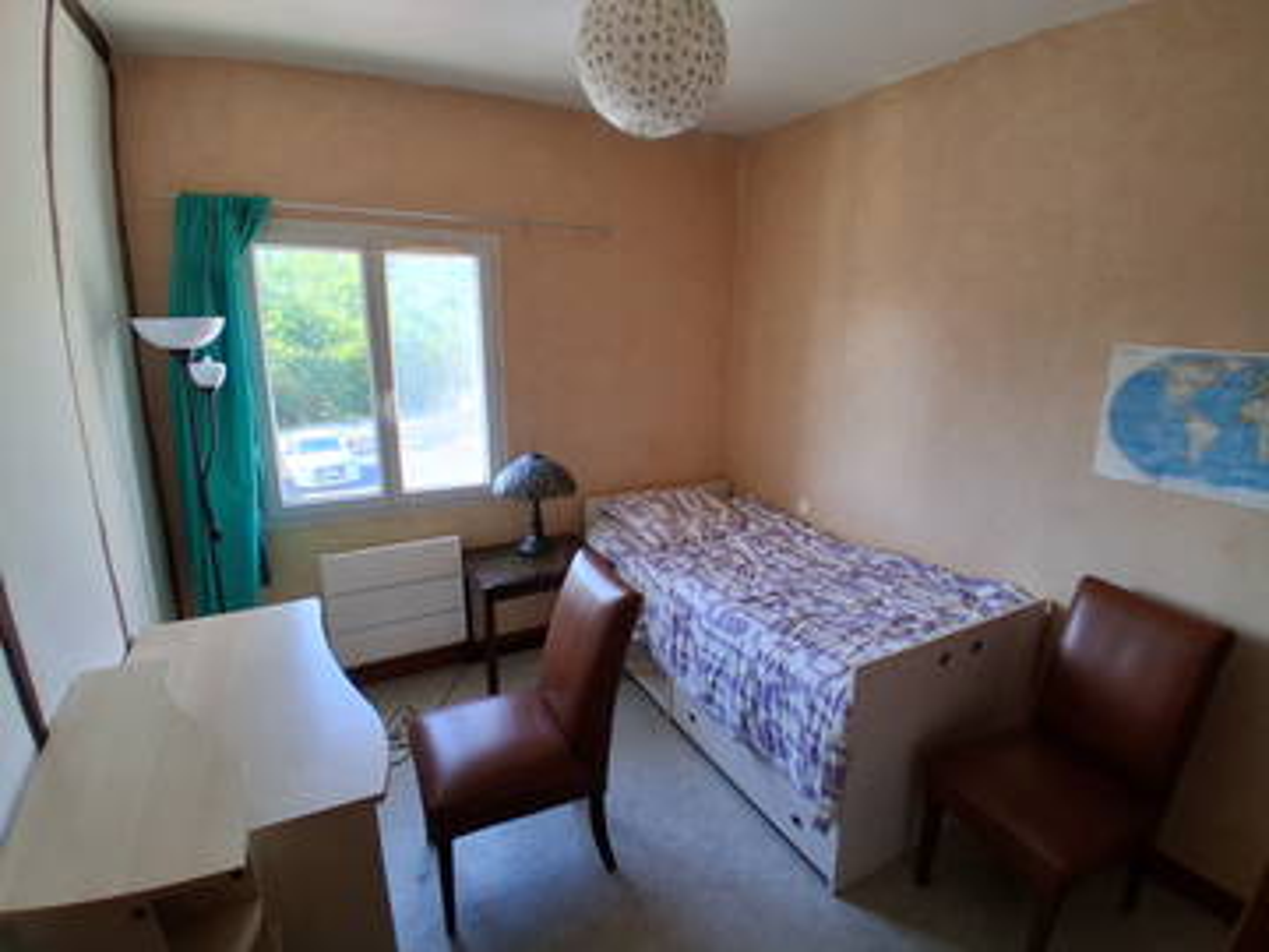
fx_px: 623
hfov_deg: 91.0
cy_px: 476
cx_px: 634
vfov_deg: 74.7
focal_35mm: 17
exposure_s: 1/100
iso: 64
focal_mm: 1.4
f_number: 2.2
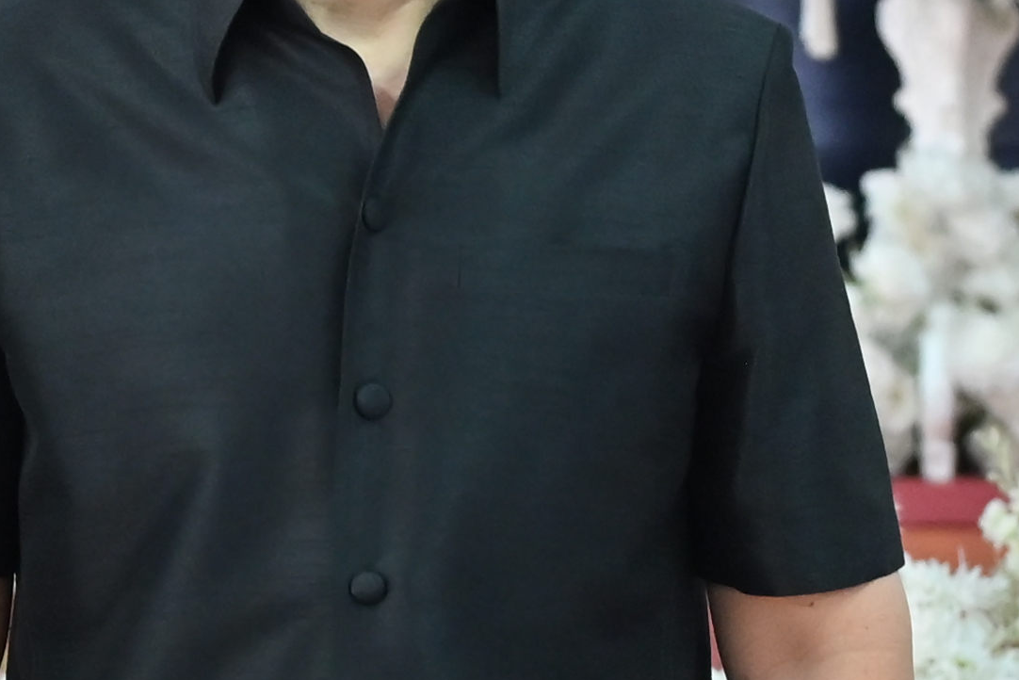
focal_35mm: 285
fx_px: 8069
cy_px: 187
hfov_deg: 7.1
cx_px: -477
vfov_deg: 4.8
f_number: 4
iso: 1600
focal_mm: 51
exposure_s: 1/250
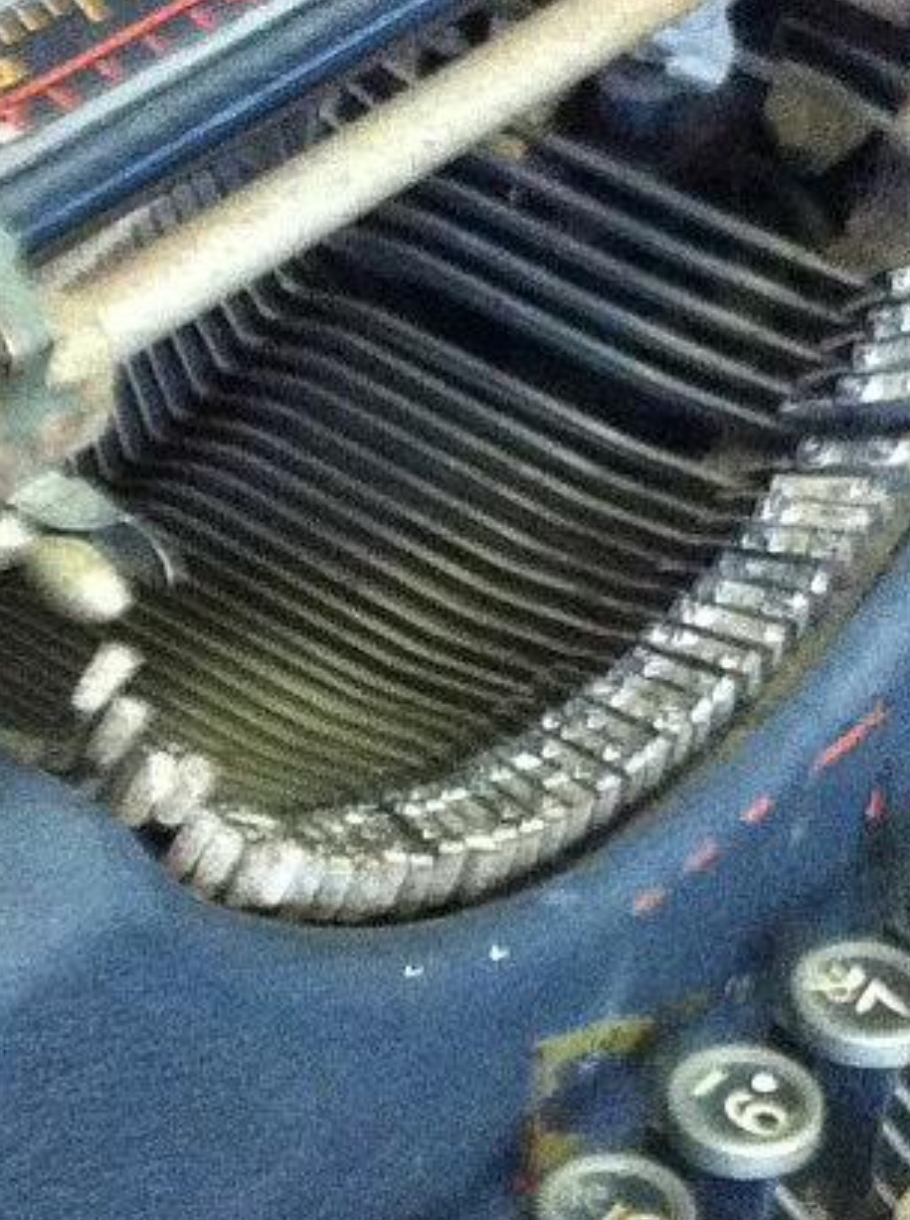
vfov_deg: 14.4
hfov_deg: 10.8
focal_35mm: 137
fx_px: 4820
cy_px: 668
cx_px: 318
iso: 640
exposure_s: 1/17
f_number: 2.8
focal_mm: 3.85
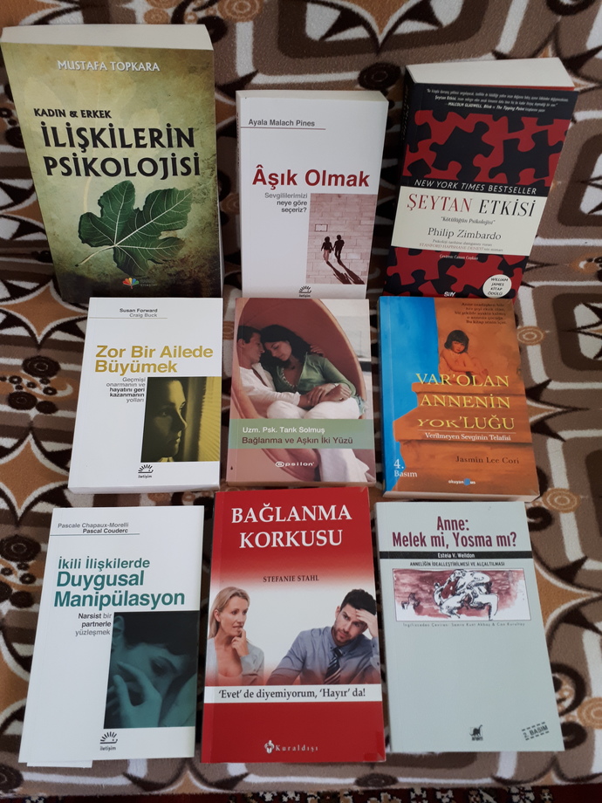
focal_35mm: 27
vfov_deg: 65.3
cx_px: 301
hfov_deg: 51.4
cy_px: 402
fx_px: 626
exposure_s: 1/33
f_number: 1.9
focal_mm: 3.6
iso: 160
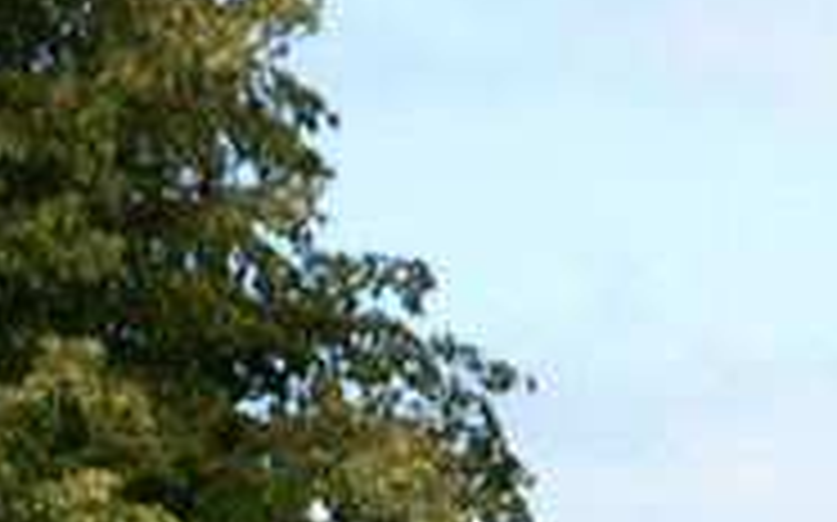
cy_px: 1269
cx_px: 706
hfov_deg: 3.0
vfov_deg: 1.9
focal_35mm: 700
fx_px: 15958
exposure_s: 1/1250
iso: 800
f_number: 8
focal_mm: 220
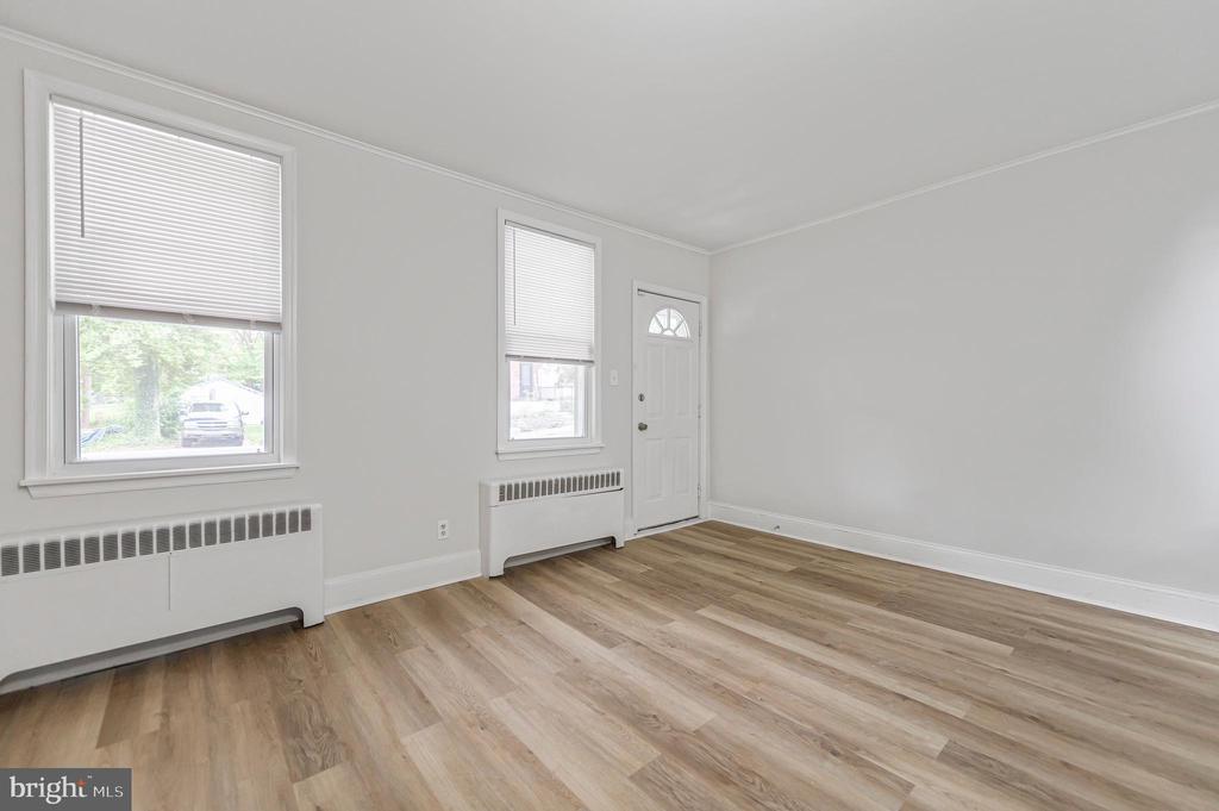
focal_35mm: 14
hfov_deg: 104.3
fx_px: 474
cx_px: 610
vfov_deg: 81.1
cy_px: 406
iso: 800
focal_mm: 14
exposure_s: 1/125
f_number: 2.8
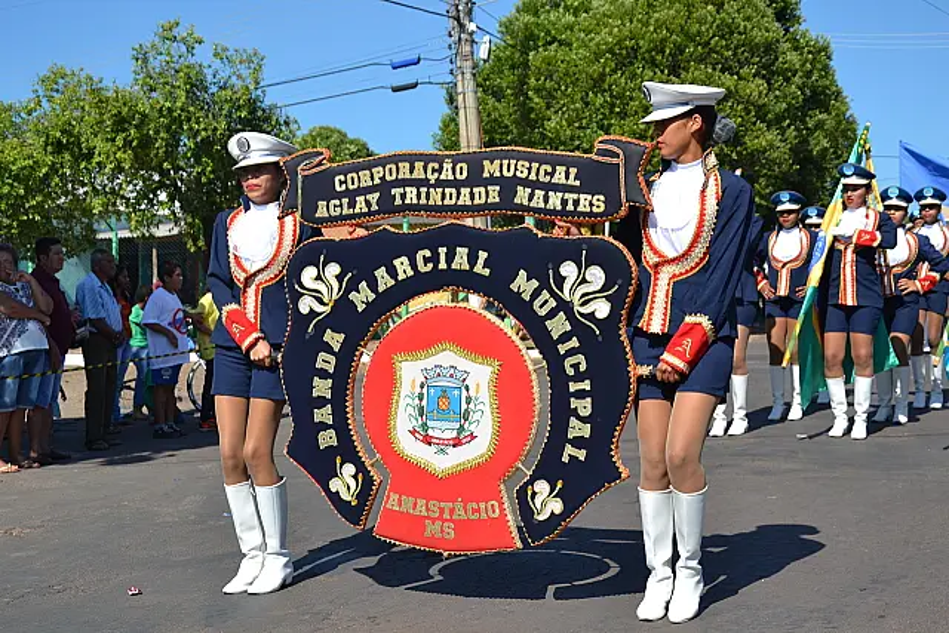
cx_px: 474
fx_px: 1384
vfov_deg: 25.8
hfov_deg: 37.8
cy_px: 316
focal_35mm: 52
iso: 100
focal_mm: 35
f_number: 9
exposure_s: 1/320
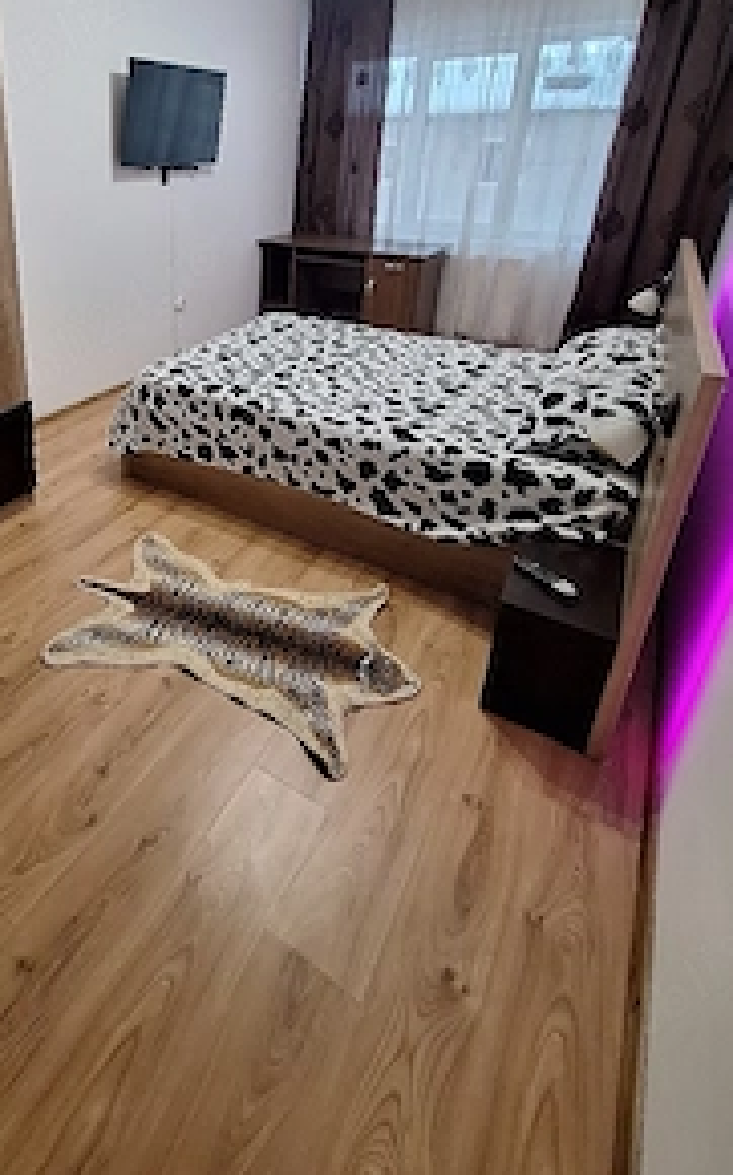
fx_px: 608
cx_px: 170
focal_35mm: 19
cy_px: 385
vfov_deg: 84.7
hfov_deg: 58.4
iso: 160
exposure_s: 1/33
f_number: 2.2
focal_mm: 1.74
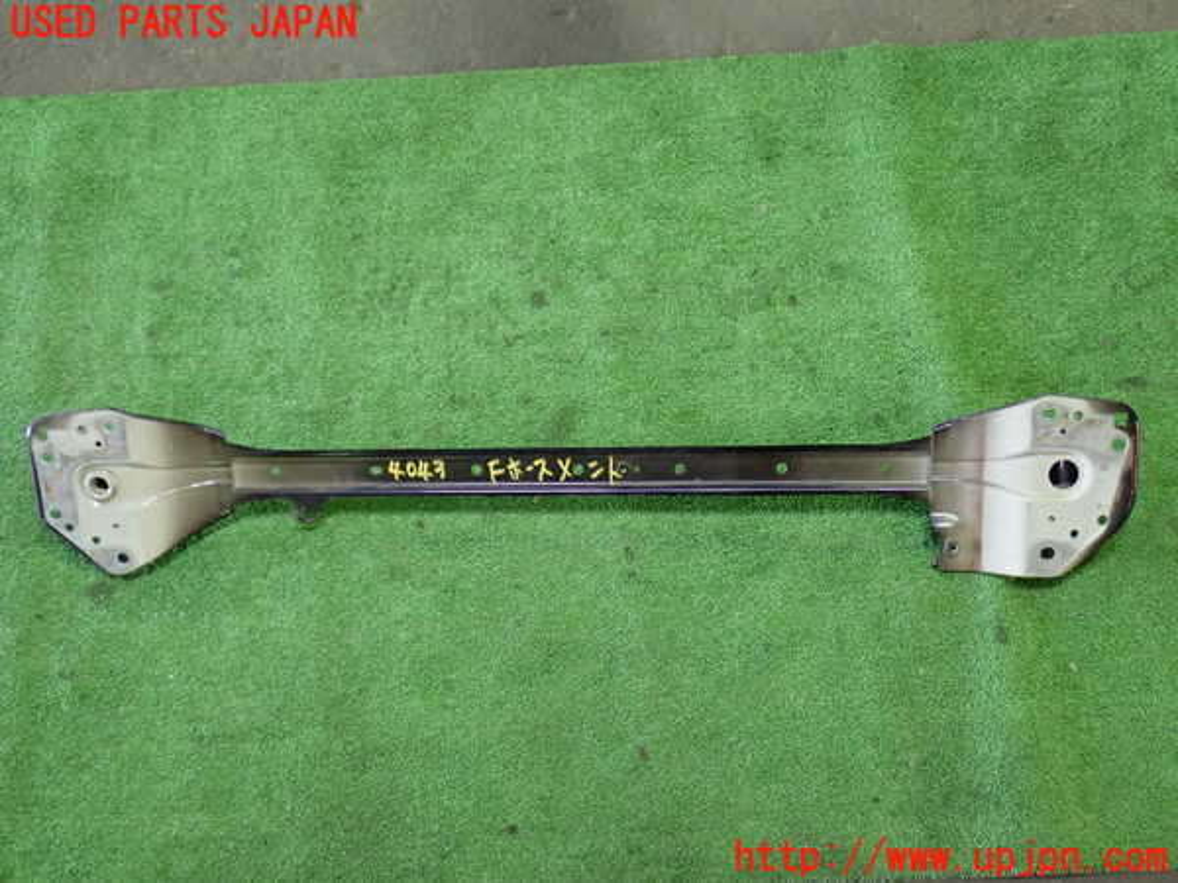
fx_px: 1225
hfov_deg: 51.4
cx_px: 589
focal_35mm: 36
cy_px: 442
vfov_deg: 39.7
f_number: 2.5
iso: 400
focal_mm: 6.37
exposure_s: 1/40
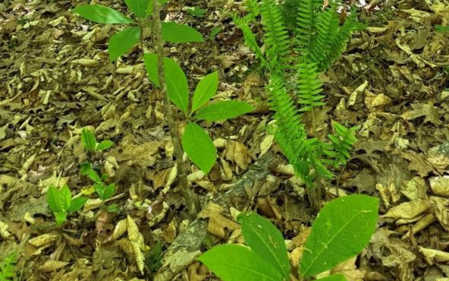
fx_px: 808
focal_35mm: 66
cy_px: -255
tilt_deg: -24.9
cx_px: 304
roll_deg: -1.8
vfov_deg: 16.0
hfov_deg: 30.8
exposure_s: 1/121
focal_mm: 6.76
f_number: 1.78
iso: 64
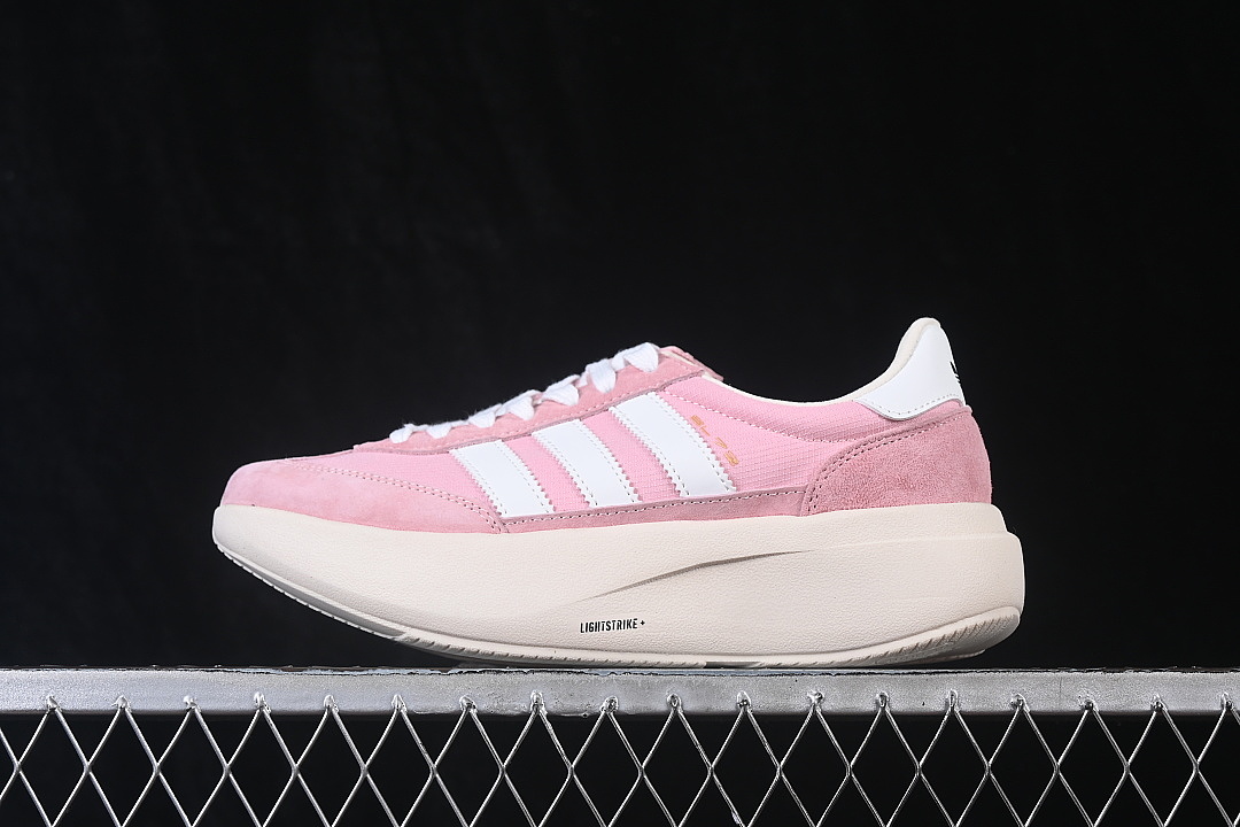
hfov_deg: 27.0
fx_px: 2583
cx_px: 620
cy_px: 414
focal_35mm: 75
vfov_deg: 18.2
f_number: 8
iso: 160
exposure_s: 1/60
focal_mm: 50
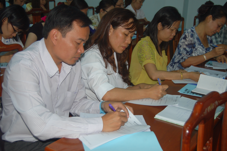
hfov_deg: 38.9
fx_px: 321
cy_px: 76
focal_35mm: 51
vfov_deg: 26.4
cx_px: 114
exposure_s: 1/60
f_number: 4.5
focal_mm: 34
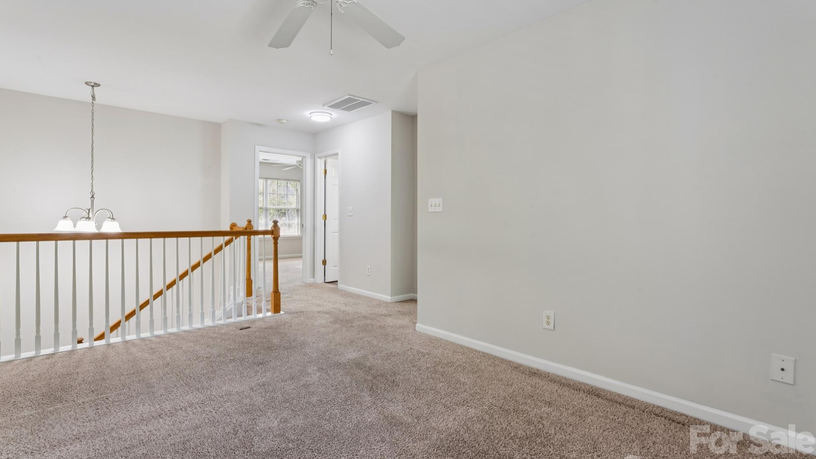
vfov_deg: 62.1
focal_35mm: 18
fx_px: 382
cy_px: 229
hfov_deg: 93.8
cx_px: 405
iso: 100
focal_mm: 16.6
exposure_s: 1/1.67
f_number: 13
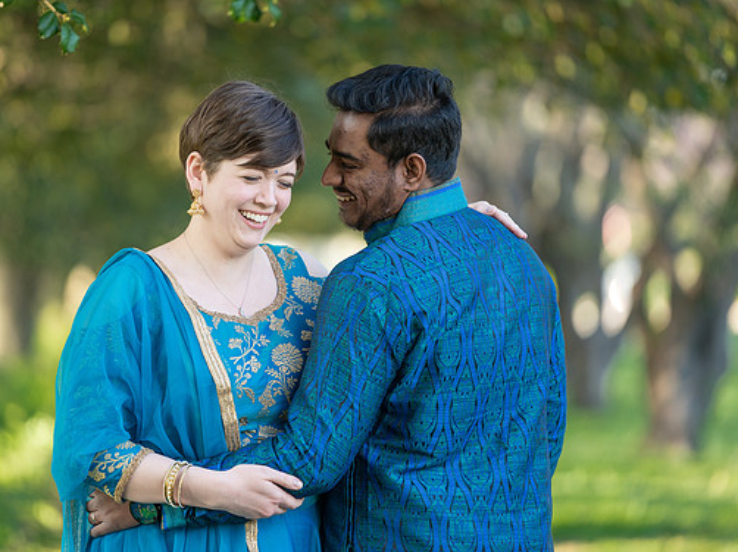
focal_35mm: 234
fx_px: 4986
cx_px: 311
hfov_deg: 8.5
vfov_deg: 6.3
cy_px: 255
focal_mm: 200
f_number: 2.8
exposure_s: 1/200
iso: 200
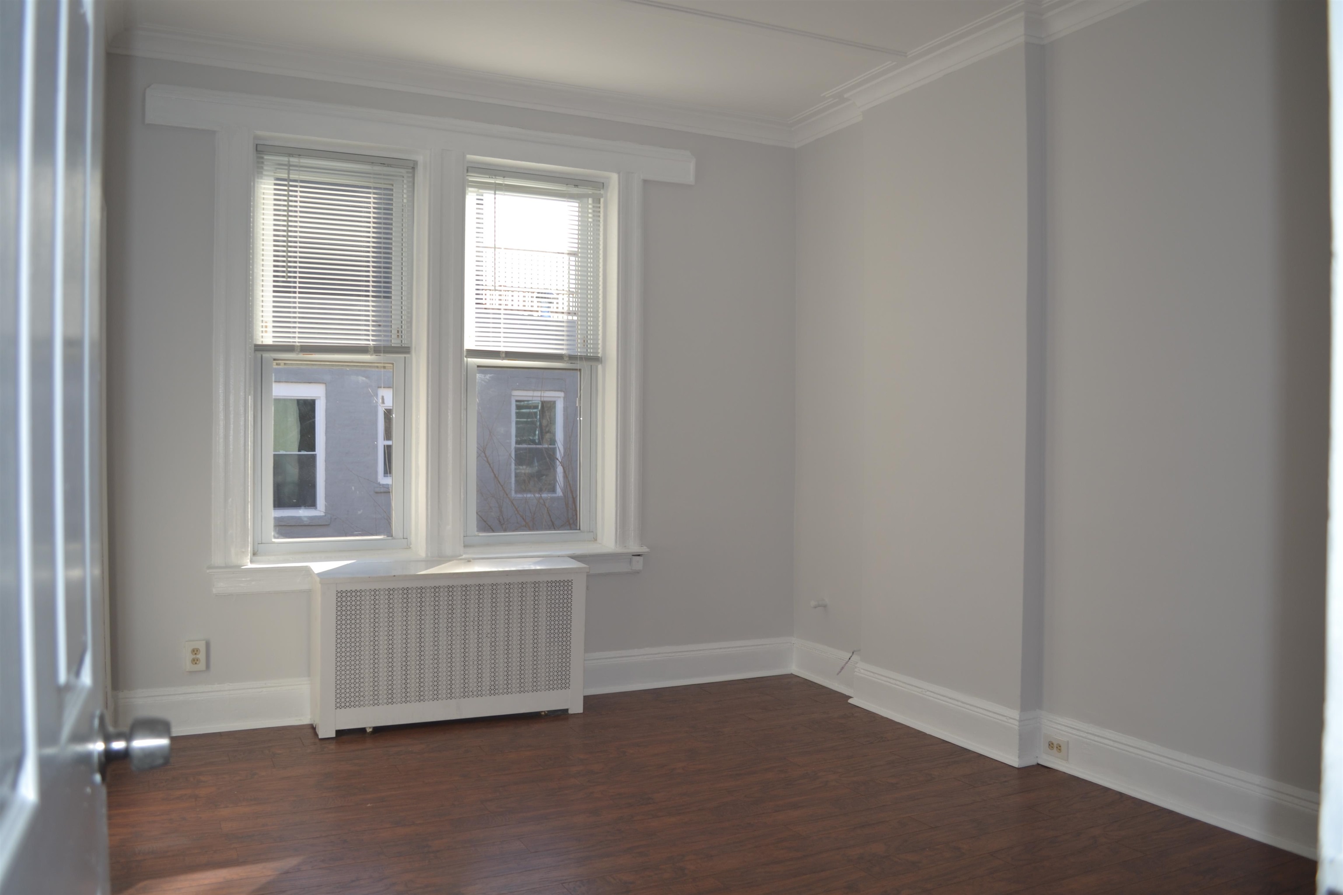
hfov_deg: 67.4
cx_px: 672
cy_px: 448
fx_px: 1007
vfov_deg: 47.9
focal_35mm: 27
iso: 100
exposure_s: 1/200
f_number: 4
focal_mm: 18
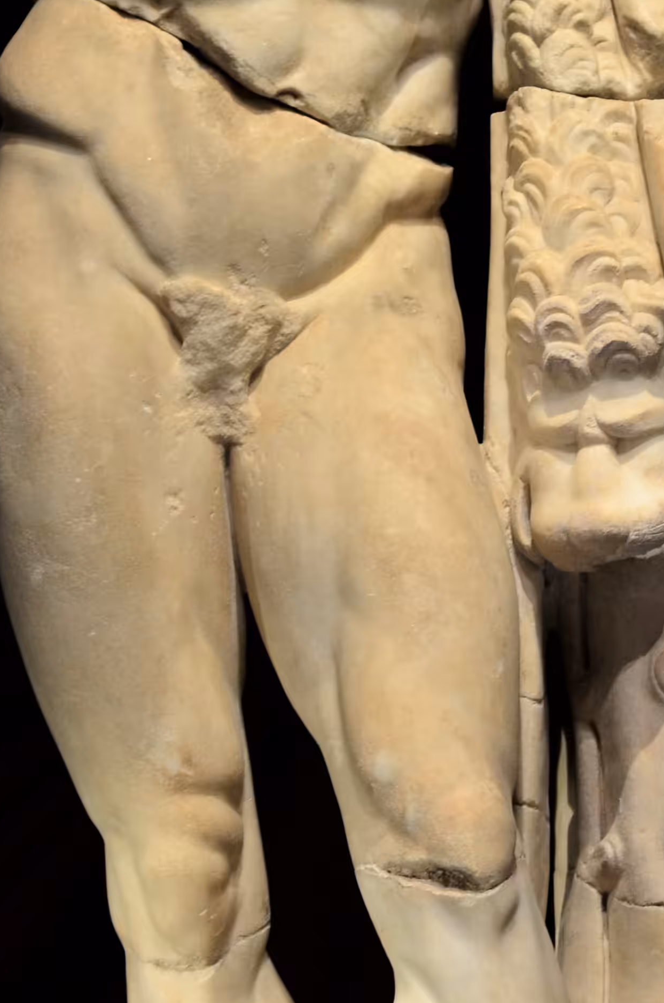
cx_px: 381
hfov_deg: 6.9
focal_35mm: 197
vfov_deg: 10.5
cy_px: 349
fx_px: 5473
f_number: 2.5
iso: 400
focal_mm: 50
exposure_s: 1/40
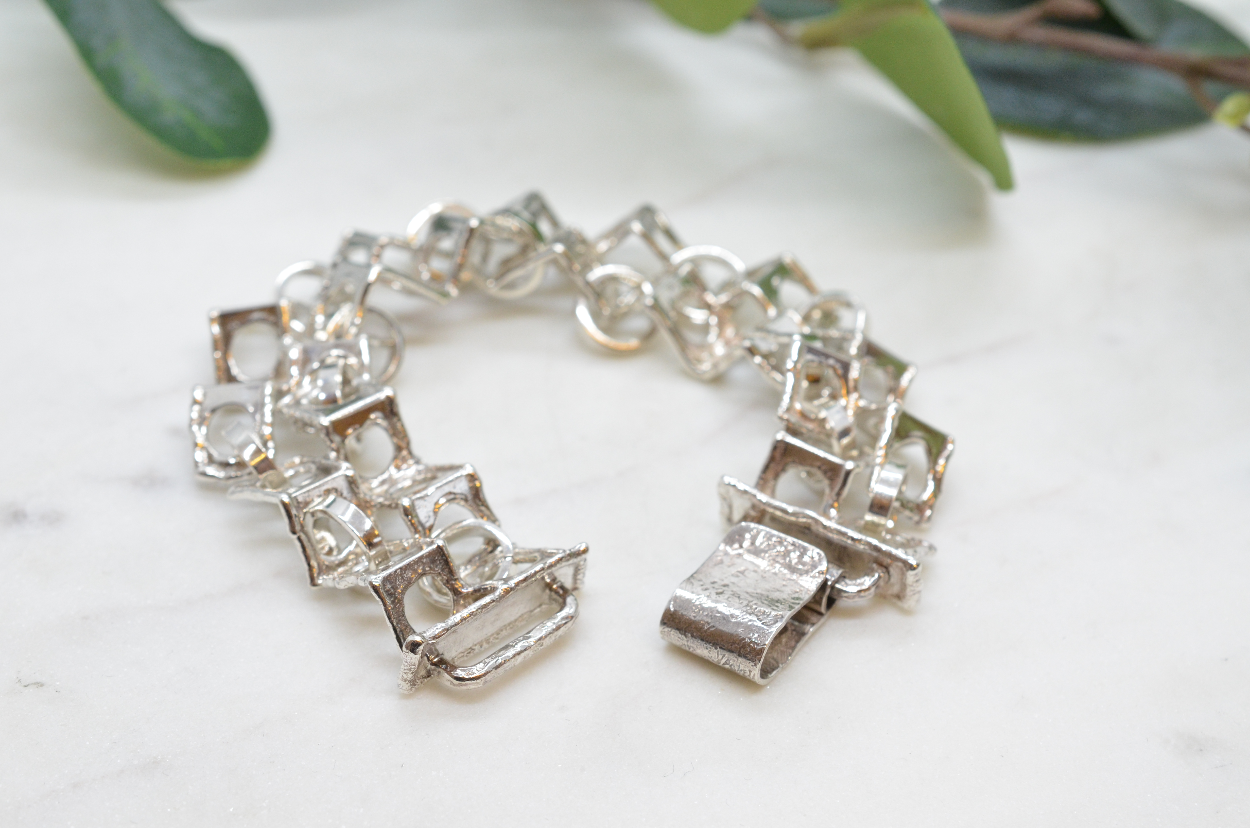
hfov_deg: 33.5
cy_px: 414
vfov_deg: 22.5
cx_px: 625
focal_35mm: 60
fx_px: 2079
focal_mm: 40
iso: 1000
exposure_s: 1/125
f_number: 9
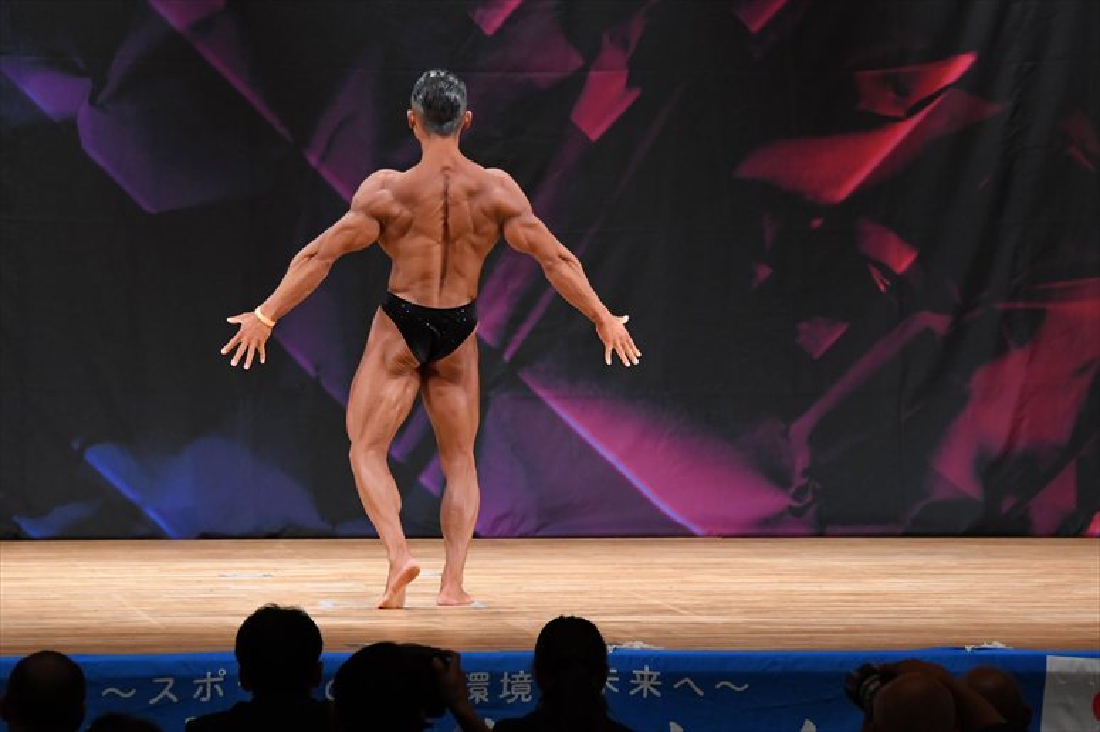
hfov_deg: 9.2
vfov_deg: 6.1
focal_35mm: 225
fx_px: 6872
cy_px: 366
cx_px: 550
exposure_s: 1/400
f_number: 5.6
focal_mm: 150
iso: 3200
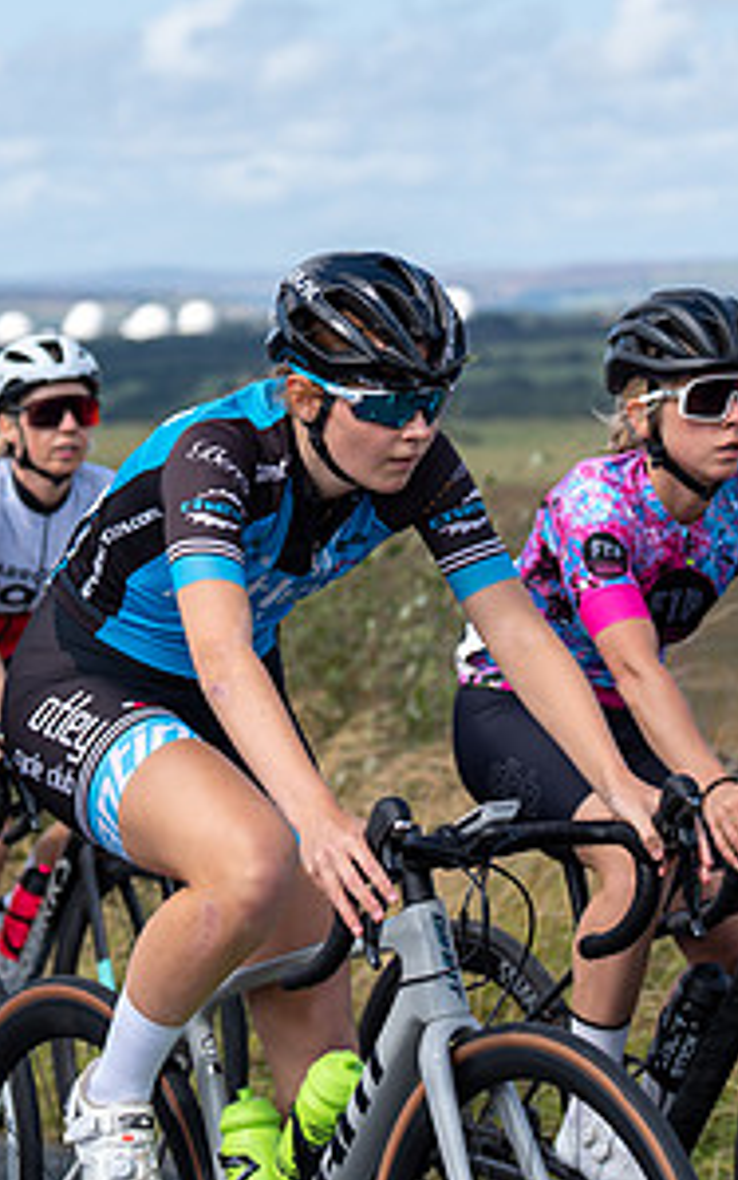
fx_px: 5951
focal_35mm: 185
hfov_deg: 7.1
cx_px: 288
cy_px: 315
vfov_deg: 11.3
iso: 100
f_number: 3.5
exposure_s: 1/800
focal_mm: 70
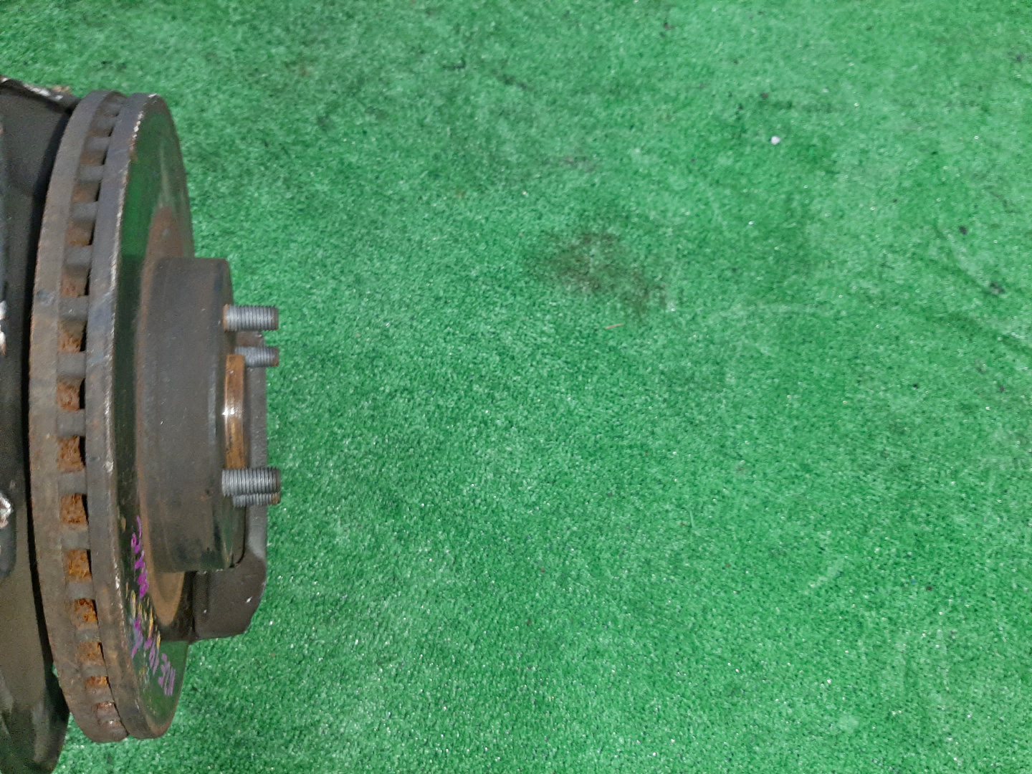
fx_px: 775
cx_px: 516
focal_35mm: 26
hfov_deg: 67.3
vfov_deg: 53.1
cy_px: 387
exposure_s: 1/25
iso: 215
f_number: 1.7
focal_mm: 3.93
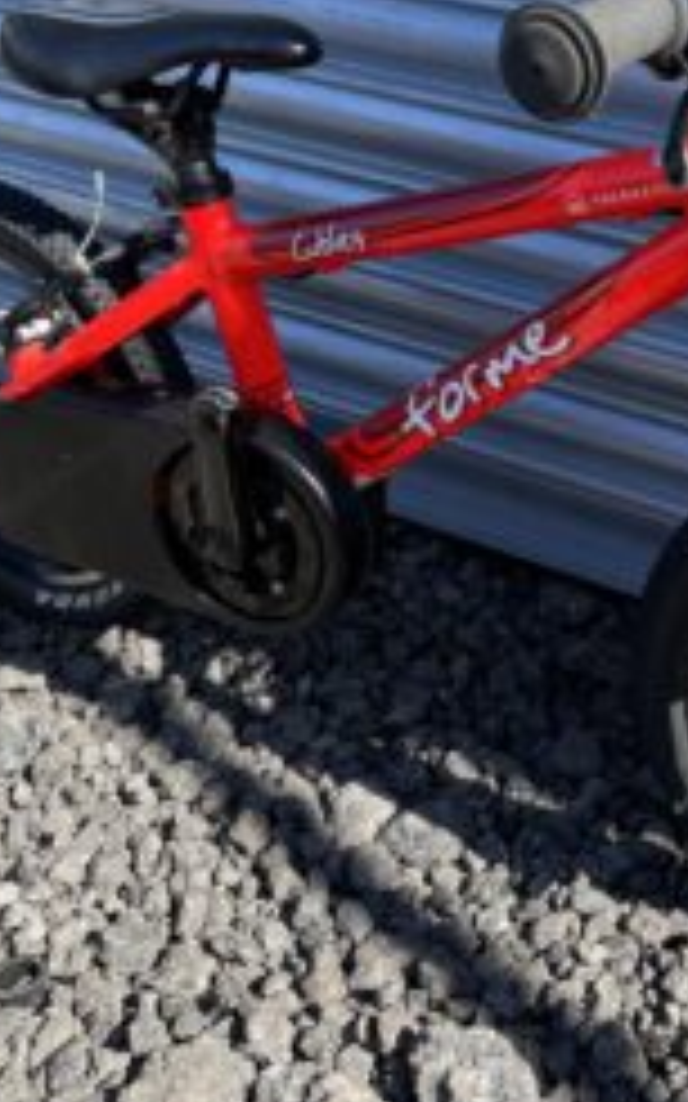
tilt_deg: -28.4
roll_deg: -1.0
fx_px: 1621
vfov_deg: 37.3
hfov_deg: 23.5
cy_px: 400
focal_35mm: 54
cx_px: 576
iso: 32
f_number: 1.6
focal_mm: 4.2
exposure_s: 1/849
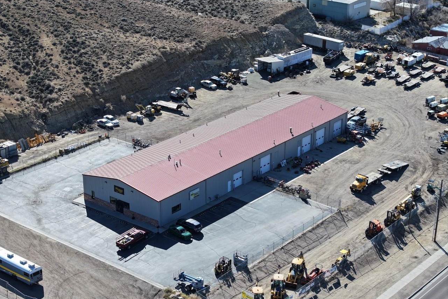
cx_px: 224
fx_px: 908
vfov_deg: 18.7
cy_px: 167
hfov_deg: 27.7
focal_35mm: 73
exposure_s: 1/800
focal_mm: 19.35
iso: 100
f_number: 2.8
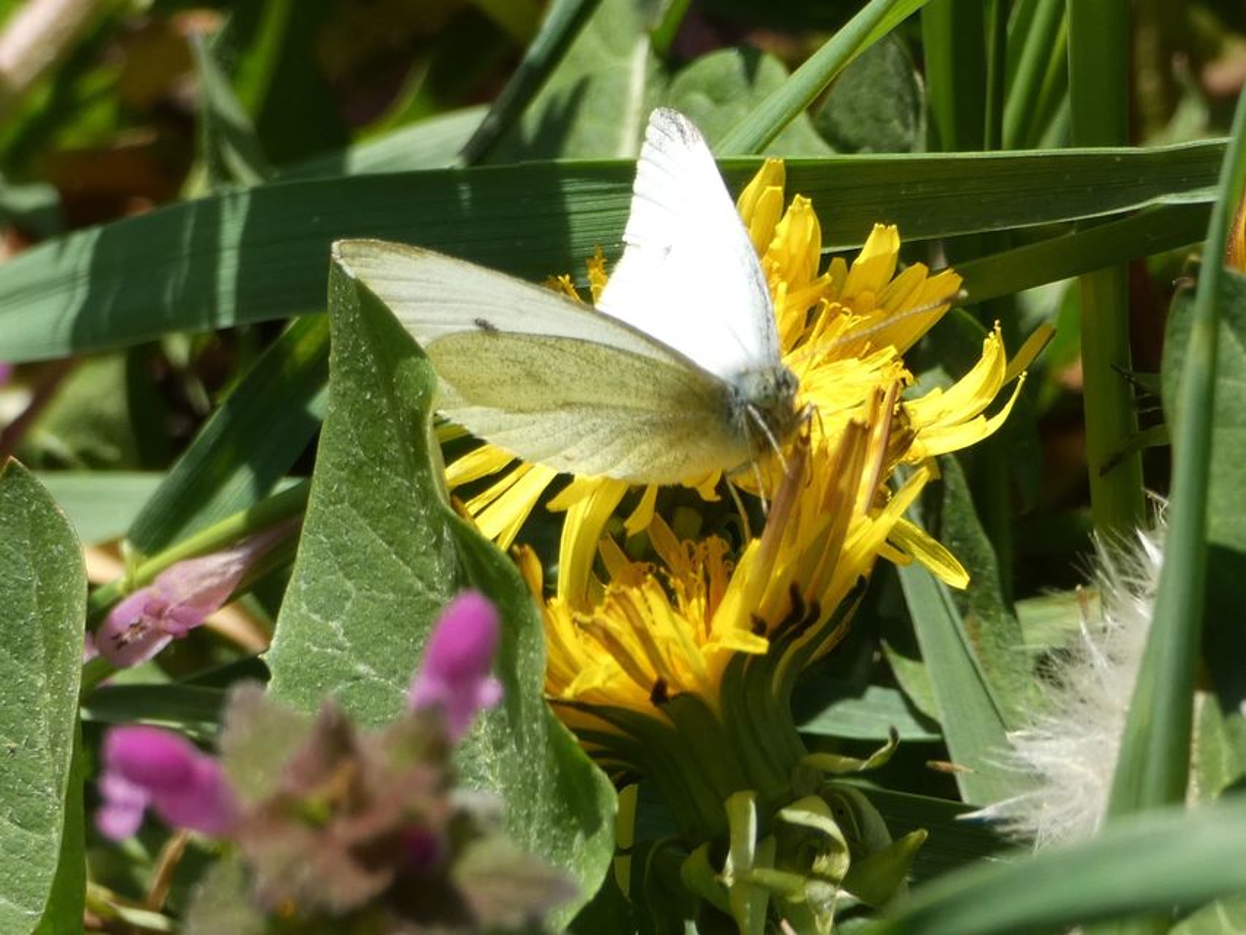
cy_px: 468
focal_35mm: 250
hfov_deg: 7.9
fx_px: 9000
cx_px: 623
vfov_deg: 5.9
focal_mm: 44.8
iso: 80
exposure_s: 1/160
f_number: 5.5
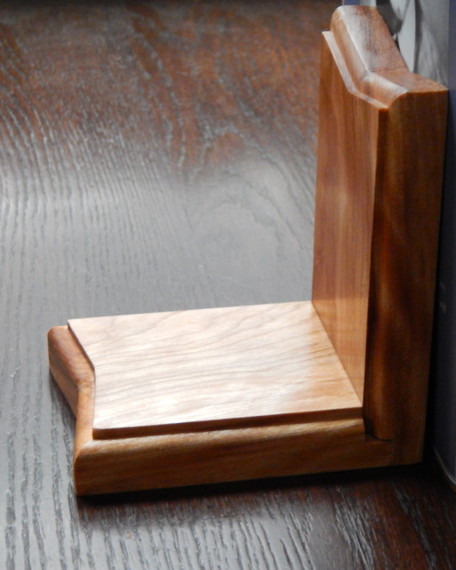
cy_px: 285
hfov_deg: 13.7
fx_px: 1890
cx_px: 327
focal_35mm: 112
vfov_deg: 17.2
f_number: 4.3
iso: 800
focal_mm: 15.3
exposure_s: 1/13
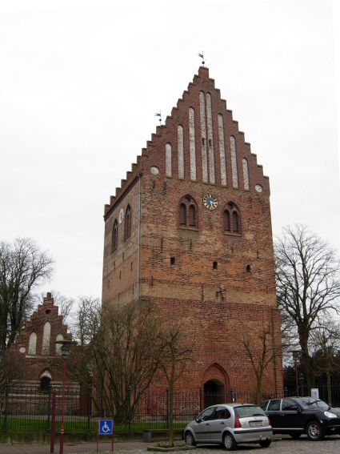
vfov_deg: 51.4
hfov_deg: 39.6
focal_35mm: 36
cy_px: 227
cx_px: 170
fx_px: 472
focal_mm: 7.5
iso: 50
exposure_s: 1/128
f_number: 4.3
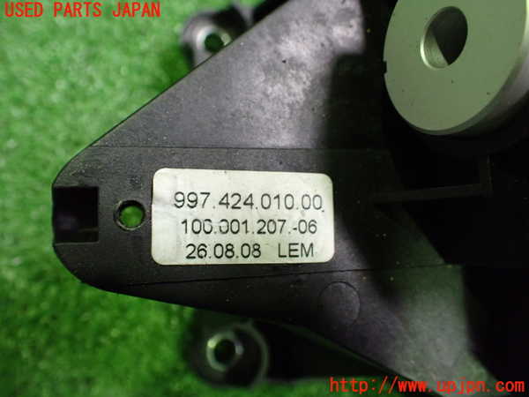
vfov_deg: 46.8
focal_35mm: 30
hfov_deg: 60.0
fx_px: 458
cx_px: 264
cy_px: 198
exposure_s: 1/40
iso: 800
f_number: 2.3
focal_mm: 5.4
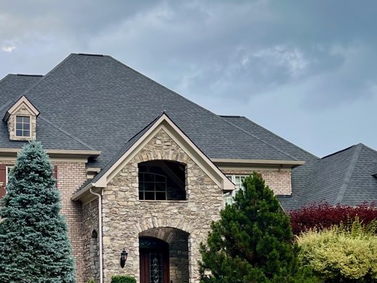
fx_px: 795
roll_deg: +1.6
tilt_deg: +5.6
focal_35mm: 73
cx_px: 59
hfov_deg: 26.0
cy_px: 240
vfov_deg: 19.9
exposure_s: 1/1280
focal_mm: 5.7
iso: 50
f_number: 1.5
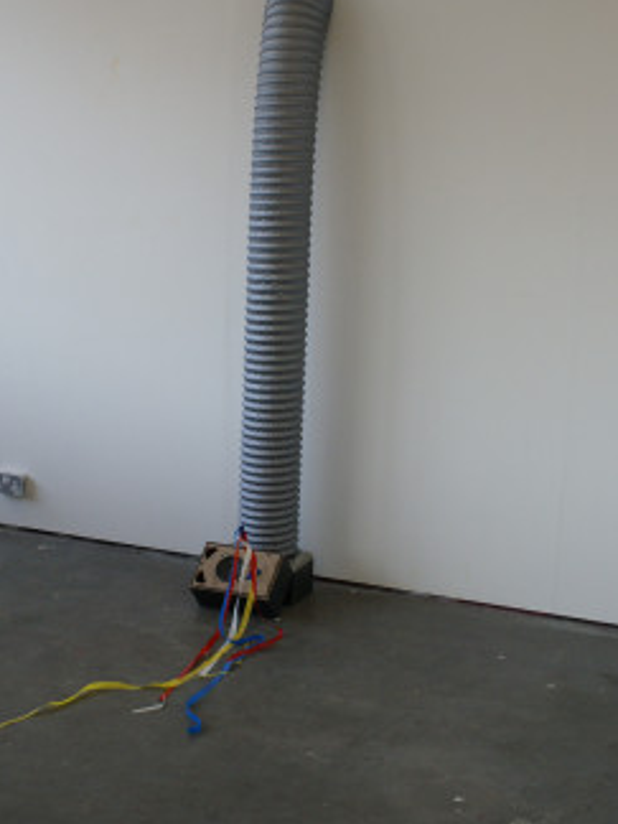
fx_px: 1381
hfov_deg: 25.2
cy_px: 380
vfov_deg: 33.2
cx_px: 251
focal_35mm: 58
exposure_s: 1/125
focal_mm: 28
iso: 320
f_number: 4.5
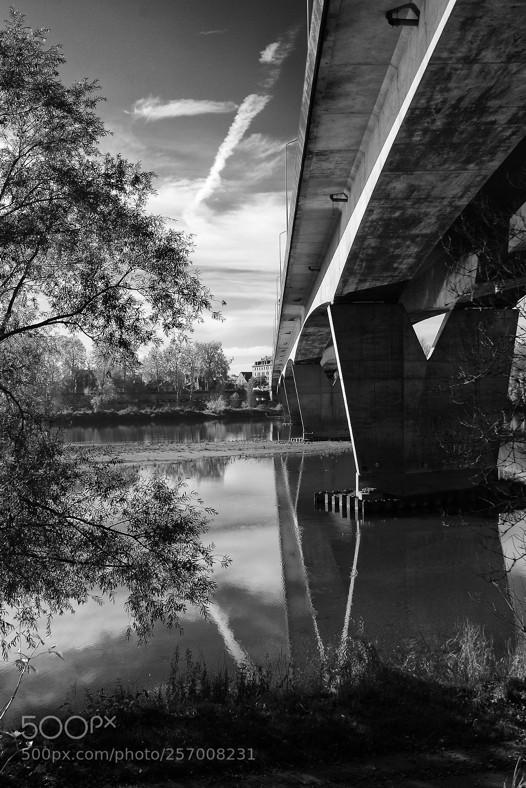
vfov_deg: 51.9
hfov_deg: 36.0
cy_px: 388
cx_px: 259
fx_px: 810
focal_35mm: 37
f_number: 8
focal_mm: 24
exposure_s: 1/100
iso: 100
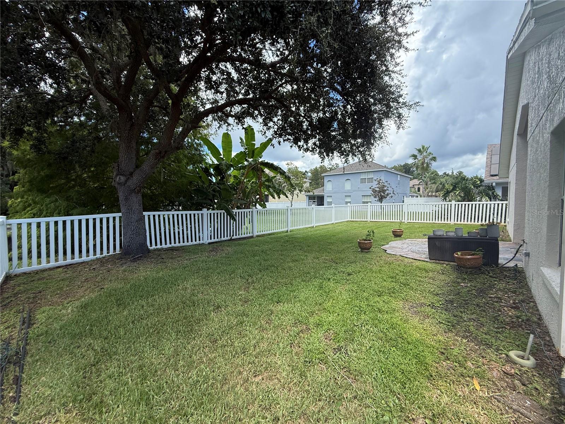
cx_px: 282
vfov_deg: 85.7
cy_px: 212
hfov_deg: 102.1
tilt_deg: -3.1
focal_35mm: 14
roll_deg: +0.0
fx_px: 229
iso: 64
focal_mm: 2.22
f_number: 2.2
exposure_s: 1/955
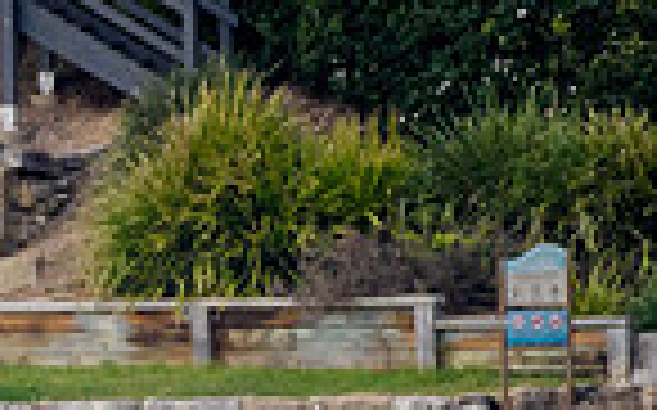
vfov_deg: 0.4
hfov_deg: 0.7
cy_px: 755
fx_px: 54426
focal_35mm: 3042
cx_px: -482
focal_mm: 500
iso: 560
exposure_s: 1/2000
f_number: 5.6
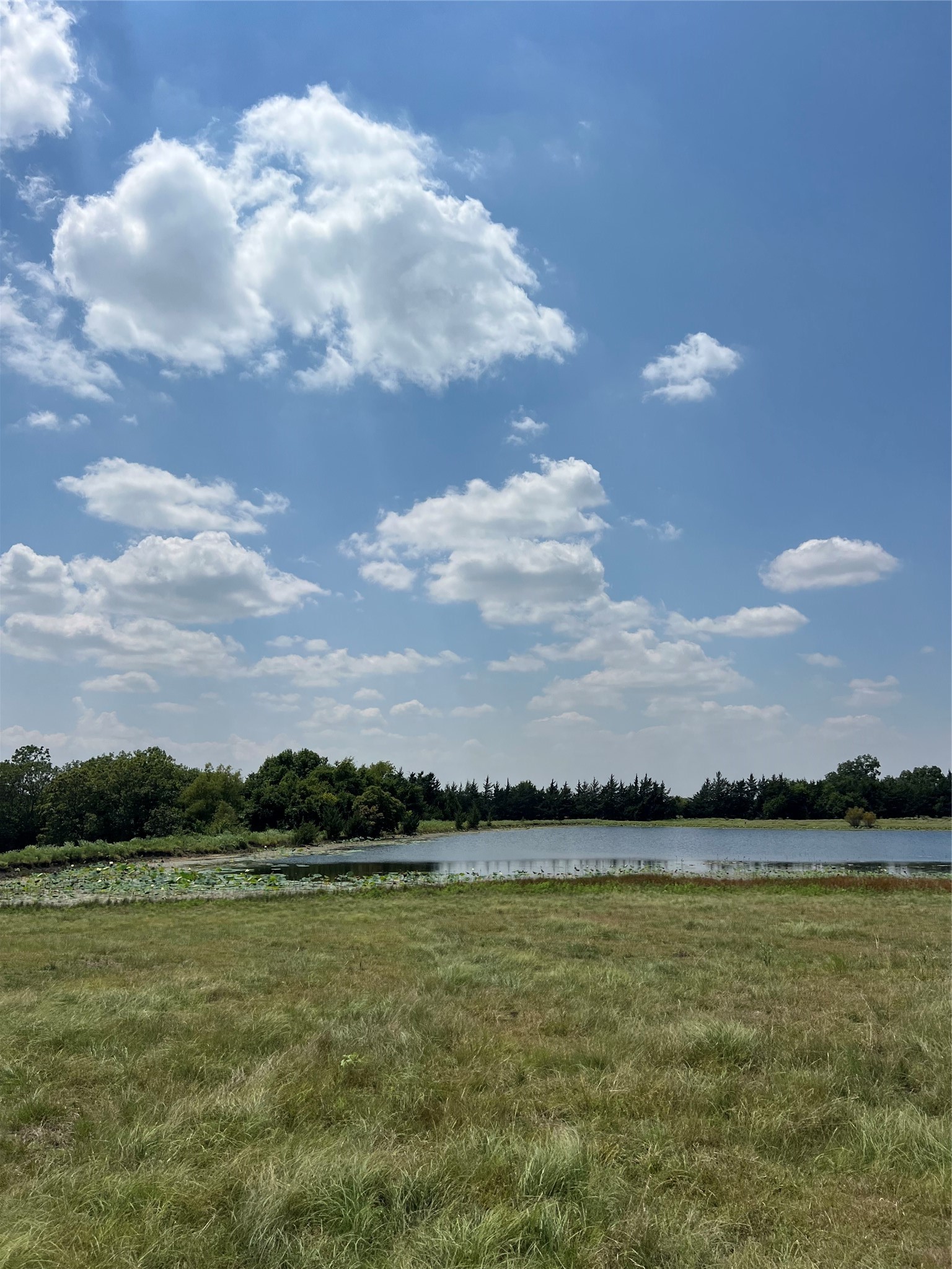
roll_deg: +1.6
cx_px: 476
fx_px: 953
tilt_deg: +11.9
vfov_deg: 67.3
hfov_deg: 53.1
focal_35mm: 26
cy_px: 634
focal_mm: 5.7
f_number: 1.5
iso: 50
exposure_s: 1/12658
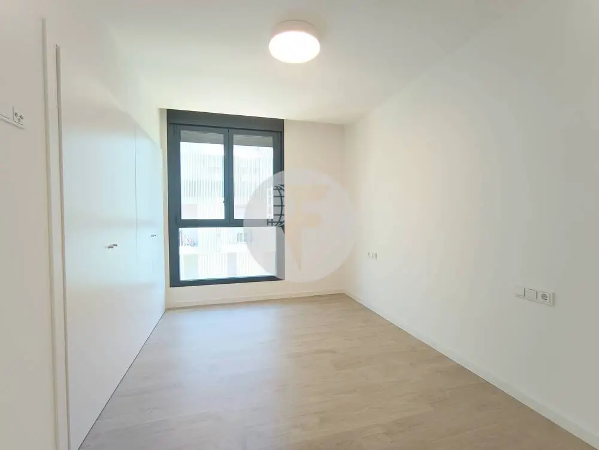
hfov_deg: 94.5
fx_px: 277
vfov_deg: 78.1
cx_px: 300
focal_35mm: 16
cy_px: 225
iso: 181
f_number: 2.2
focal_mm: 1.65
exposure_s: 1/50
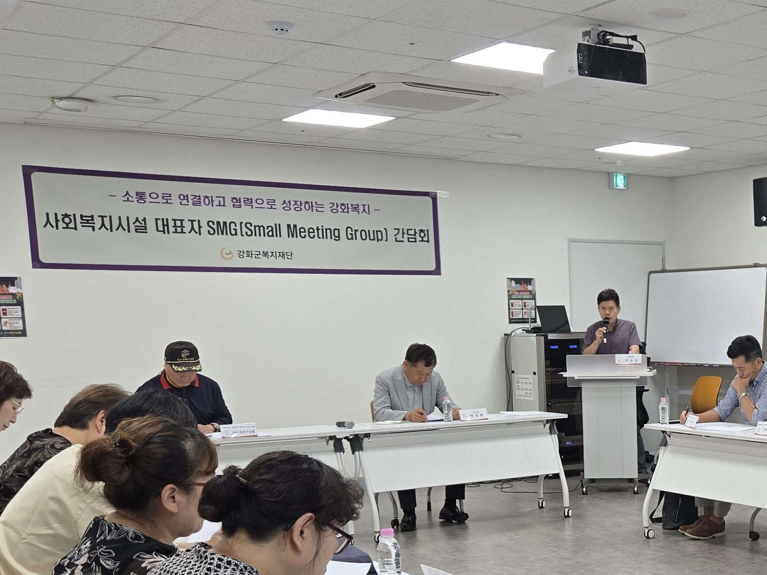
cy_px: 494
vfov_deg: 26.8
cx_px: 763
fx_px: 1174
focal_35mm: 53
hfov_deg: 33.2
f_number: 1.8
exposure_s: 1/120
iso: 64
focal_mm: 5.4
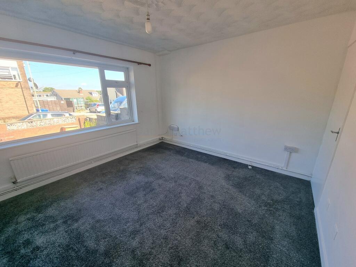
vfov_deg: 89.9
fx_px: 134
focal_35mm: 13
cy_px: 134
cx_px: 178
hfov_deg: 106.2
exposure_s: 1/182
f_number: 2.2
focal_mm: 2.2
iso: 50
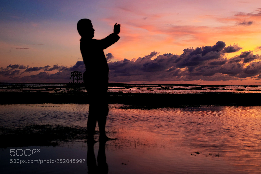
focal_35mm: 53
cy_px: 87
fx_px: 384
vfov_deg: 25.5
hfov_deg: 37.5
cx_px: 130
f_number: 2
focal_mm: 35
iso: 200
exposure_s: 1/80
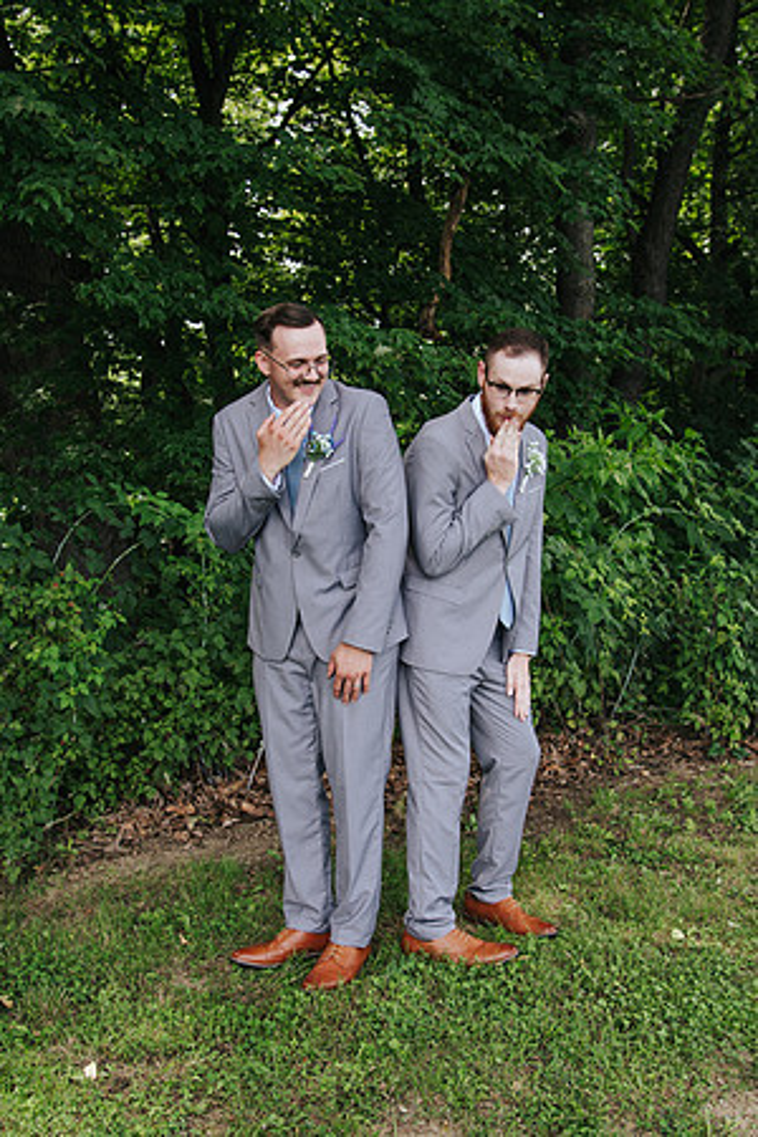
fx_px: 1278
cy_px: 568
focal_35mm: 40
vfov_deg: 48.0
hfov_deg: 33.0
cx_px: 356
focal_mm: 27
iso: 250
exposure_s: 1/200
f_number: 4
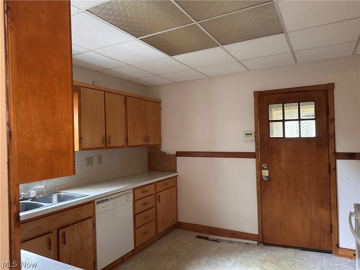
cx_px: 180
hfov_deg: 71.6
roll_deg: +2.0
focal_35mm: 24
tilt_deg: +0.2
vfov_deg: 56.8
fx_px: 250
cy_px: 135
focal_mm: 6.86
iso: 640
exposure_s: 1/40
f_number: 1.78
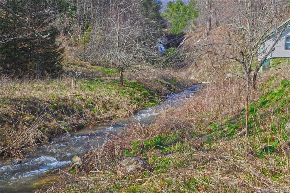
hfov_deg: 46.5
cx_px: 145
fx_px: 338
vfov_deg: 31.8
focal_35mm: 42
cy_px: 96
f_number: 10
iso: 200
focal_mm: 28
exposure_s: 1/200
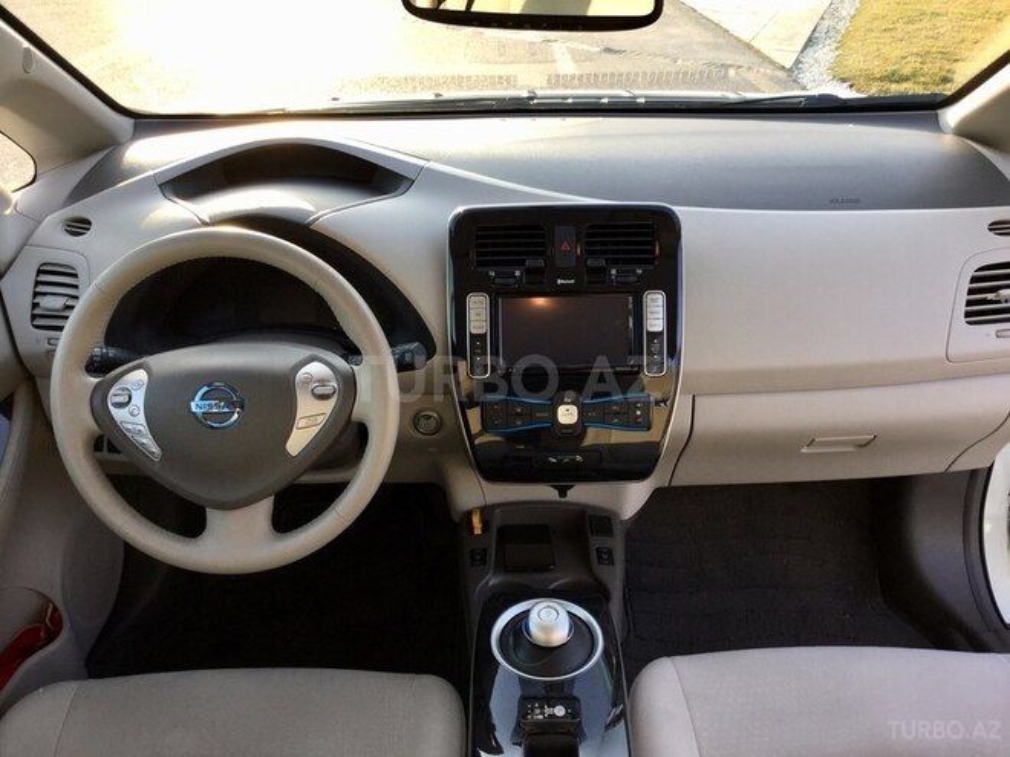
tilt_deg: -29.7
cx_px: 505
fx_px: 904
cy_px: 378
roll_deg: -0.9
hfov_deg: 58.4
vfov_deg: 45.4
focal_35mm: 31
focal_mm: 3.3
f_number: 2.4
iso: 25
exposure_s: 1/100
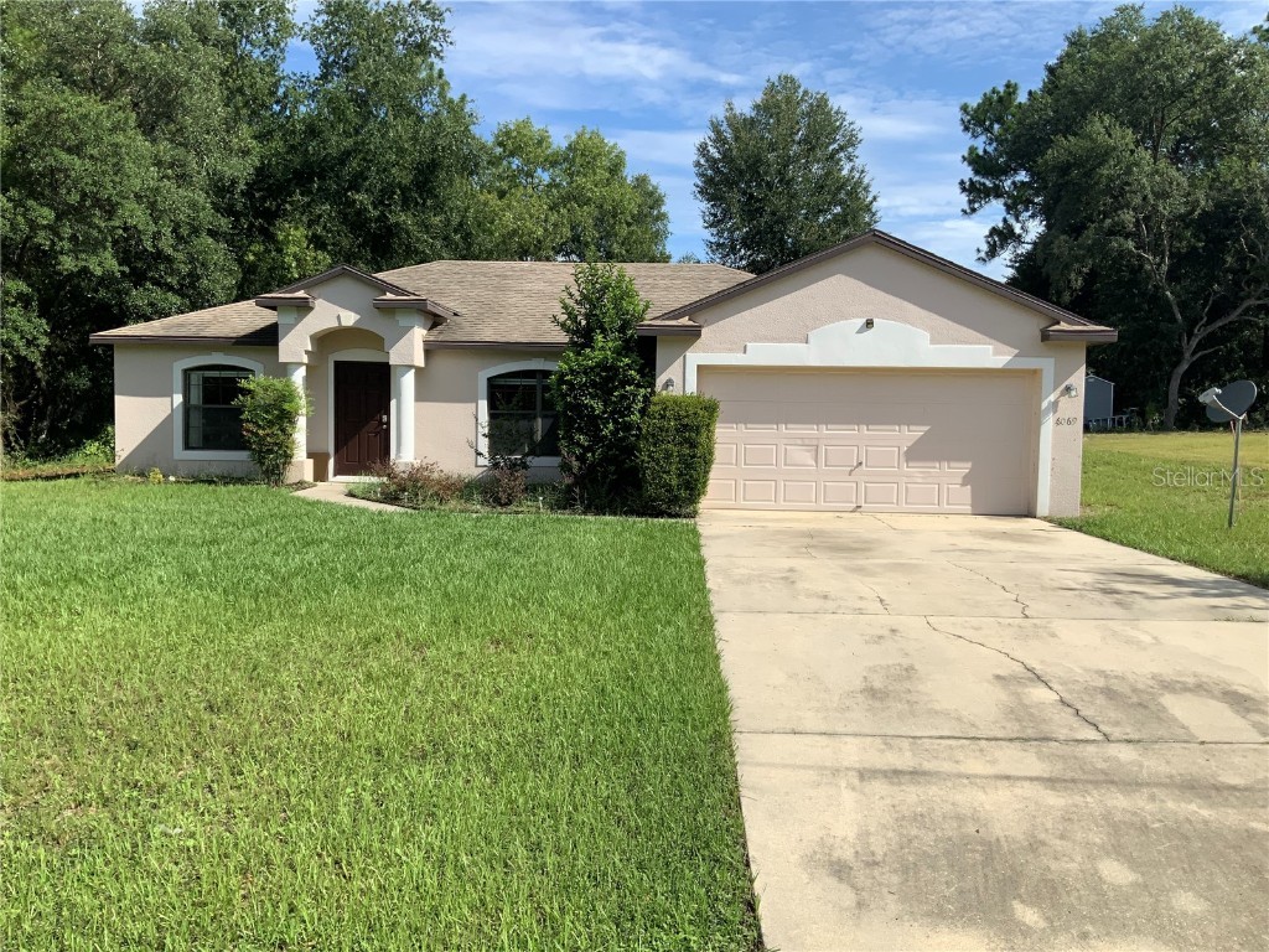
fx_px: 1063
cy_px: 476
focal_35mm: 29
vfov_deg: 48.2
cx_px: 634
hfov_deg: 61.7
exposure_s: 1/2227
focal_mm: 3
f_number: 1.8
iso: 16
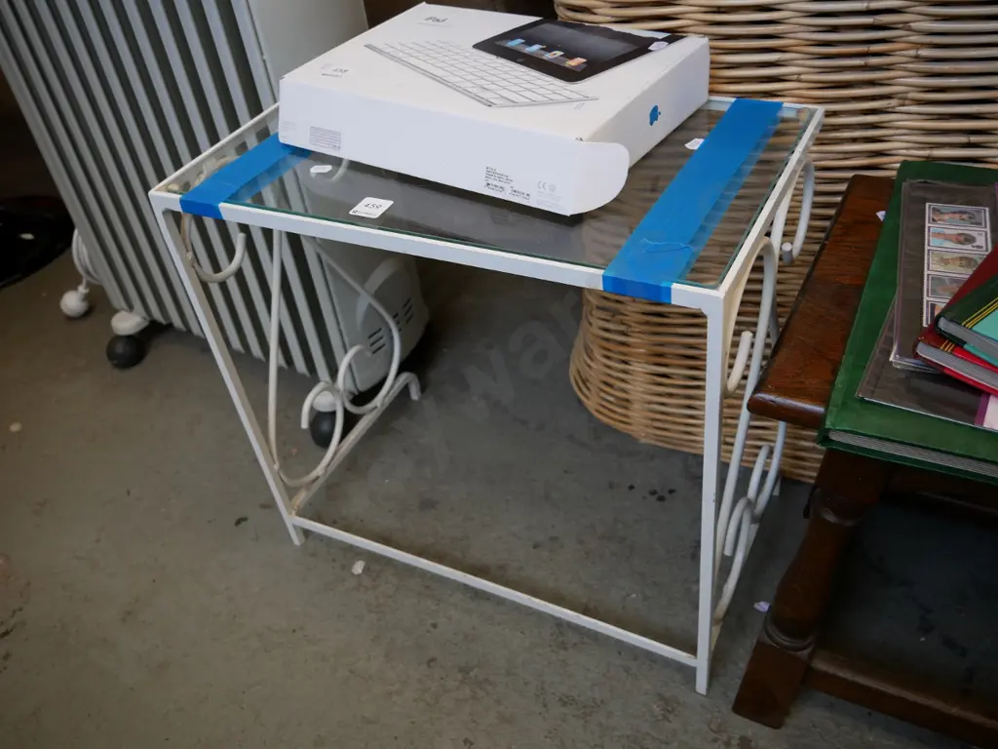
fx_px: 980
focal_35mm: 34
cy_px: 374
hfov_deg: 54.0
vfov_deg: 41.8
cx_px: 499
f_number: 4
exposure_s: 1/60
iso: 320
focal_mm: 17
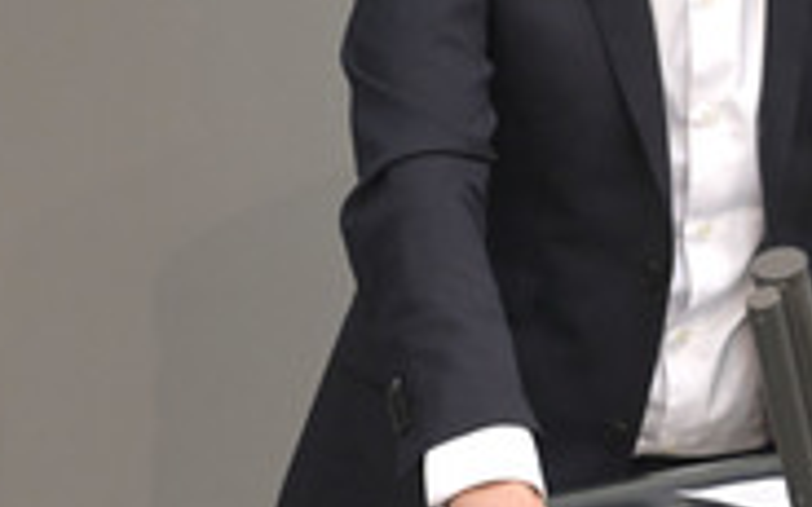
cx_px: 682
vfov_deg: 1.4
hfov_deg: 2.2
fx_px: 20957
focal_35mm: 947
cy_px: -13
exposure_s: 1/400
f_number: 5.6
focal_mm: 380
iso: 10000
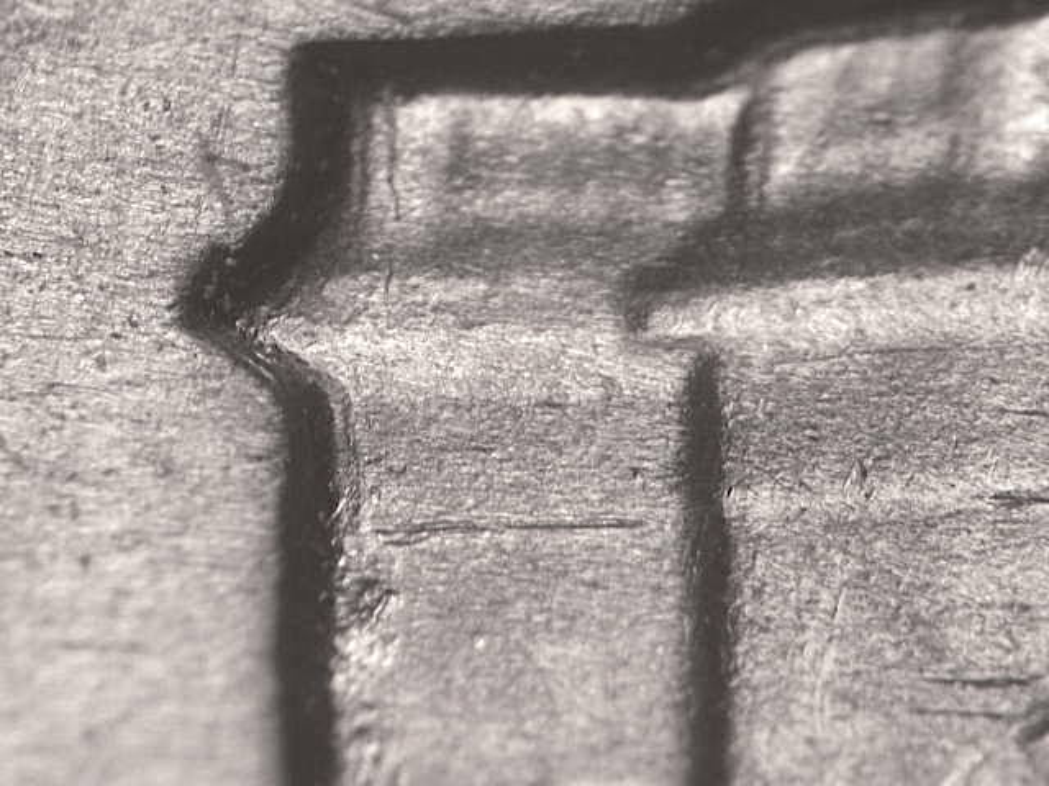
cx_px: 524
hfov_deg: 13.2
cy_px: 393
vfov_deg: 9.9
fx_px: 4546
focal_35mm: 150
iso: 100
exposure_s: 1/15
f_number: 5
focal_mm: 31.1
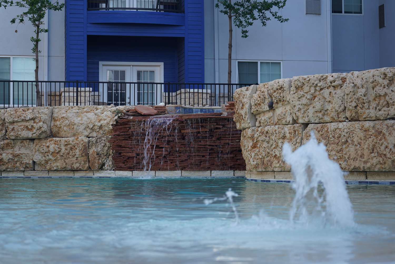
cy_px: 132
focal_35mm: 70
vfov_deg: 19.5
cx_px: 198
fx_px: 768
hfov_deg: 28.8
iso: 100
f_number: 6.3
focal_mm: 70
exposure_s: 1/80
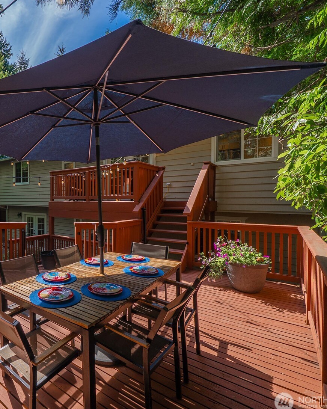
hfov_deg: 62.3
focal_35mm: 19
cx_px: 48
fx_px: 230
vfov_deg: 83.3
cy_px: 204
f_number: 7.1
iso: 80
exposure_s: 1/125
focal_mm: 13
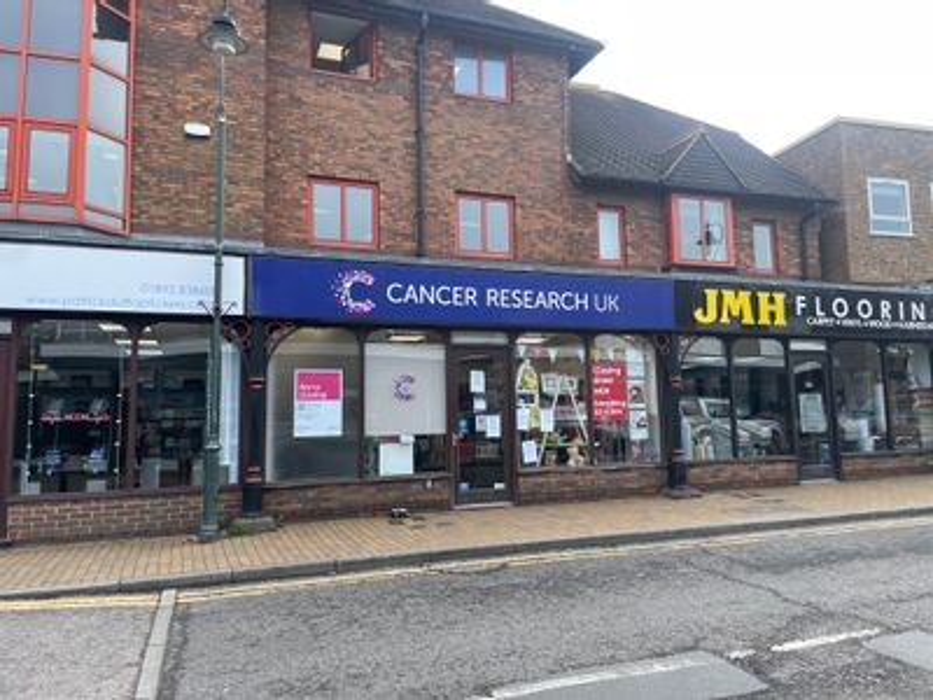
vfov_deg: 53.1
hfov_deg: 67.3
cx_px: 466
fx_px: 701
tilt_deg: +6.6
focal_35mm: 26
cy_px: 350
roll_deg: +0.9
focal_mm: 4.2
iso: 32
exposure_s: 1/824
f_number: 1.6
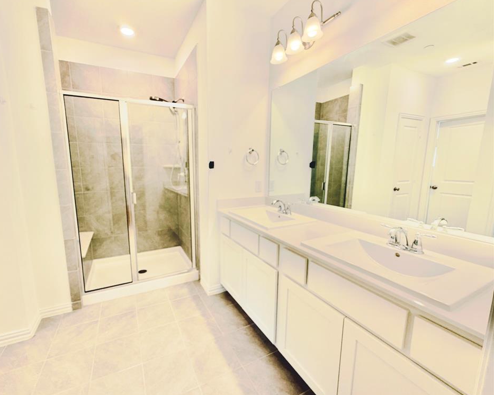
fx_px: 219
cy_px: 197
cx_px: 223
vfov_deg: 84.0
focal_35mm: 15
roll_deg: +0.3
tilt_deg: -8.9
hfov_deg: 96.5
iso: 160
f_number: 2.2
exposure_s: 1/120
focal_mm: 2.22
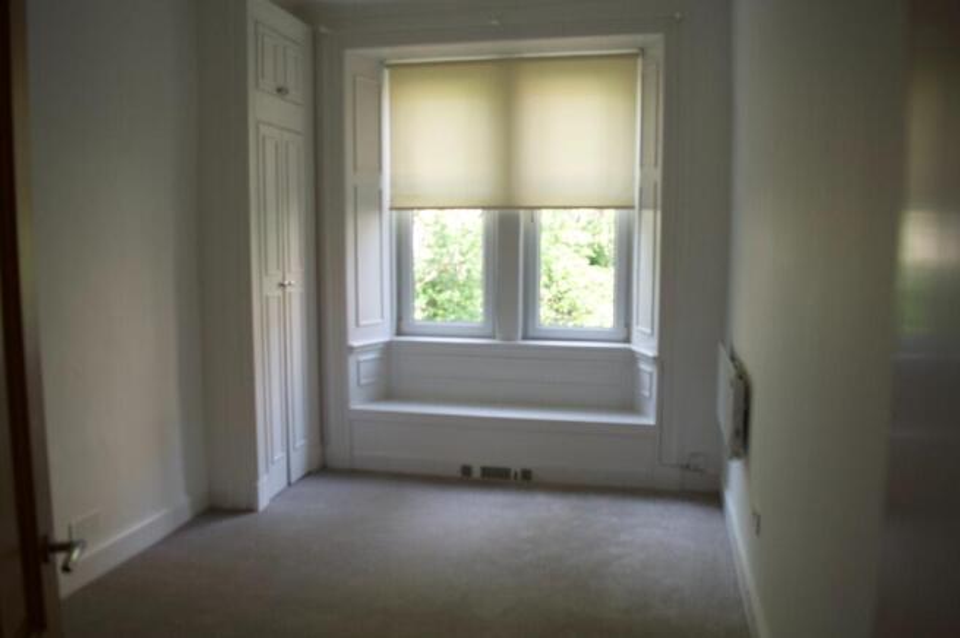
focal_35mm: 27
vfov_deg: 47.8
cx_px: 480
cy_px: 319
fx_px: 719
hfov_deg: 67.4
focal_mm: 18
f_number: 4.5
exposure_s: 1/80
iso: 400
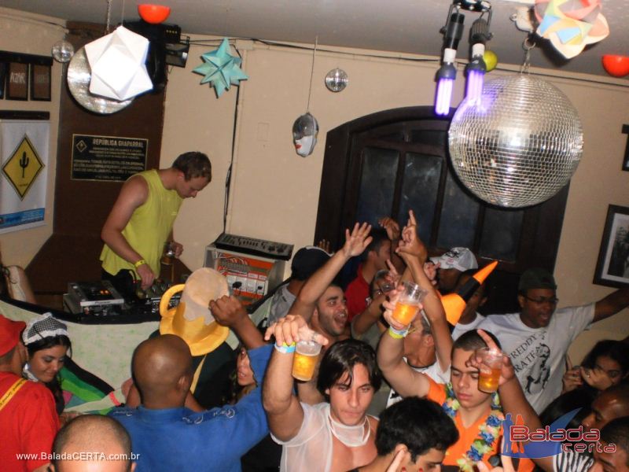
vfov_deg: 39.7
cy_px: 236
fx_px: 654
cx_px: 314
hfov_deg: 51.4
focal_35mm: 36
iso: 320
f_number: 3.1
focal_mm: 6.3
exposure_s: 1/30
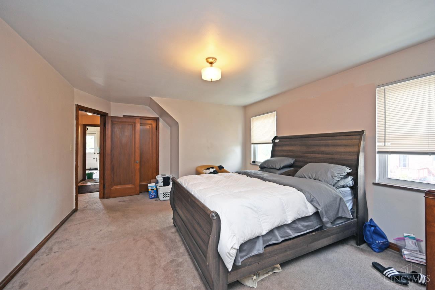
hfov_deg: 104.2
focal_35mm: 14
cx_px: 218
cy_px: 145
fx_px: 169
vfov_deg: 81.2
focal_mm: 14
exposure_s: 1/60
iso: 280
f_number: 4
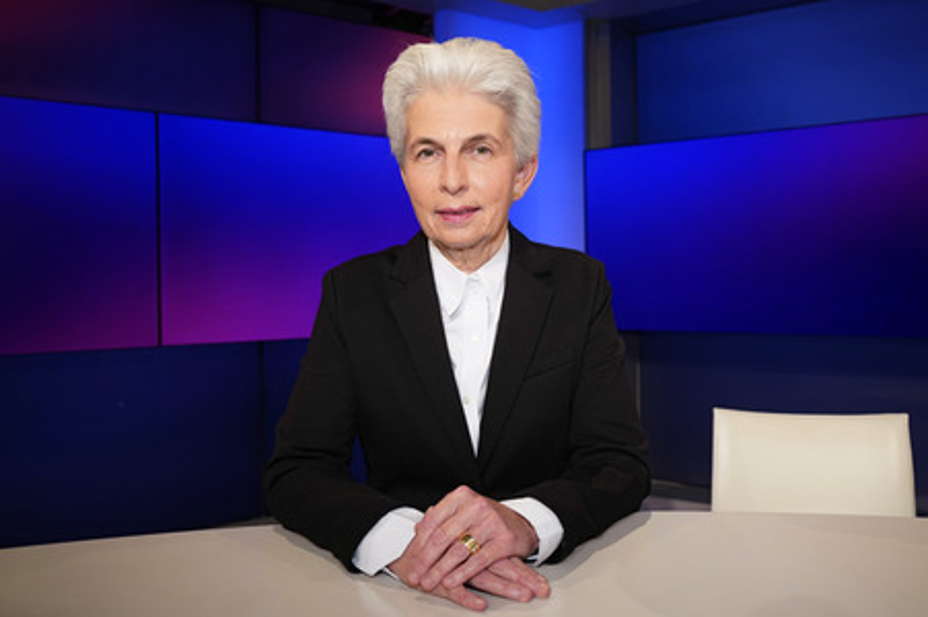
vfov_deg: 46.3
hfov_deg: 65.5
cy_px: 308
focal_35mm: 28
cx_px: 464
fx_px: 721
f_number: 5
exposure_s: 1/125
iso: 2000
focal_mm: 28
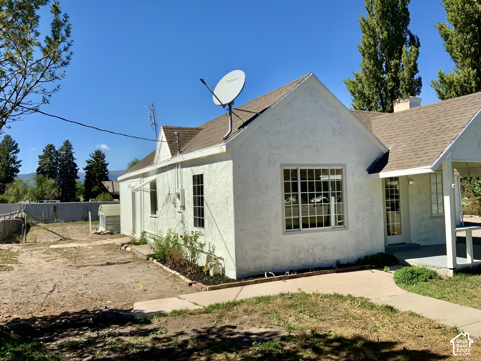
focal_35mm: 29
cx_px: 240
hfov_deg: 61.7
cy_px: 180
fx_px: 403
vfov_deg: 48.2
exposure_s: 1/2538
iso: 20
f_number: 1.8
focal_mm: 3
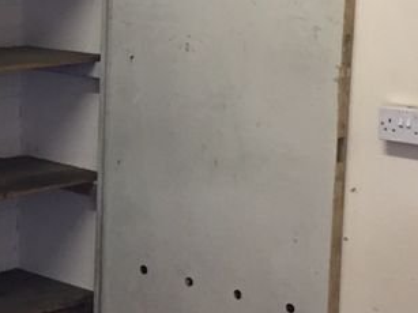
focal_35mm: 105
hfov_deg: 17.9
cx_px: -78
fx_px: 1267
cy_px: 129
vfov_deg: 14.1
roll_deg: +0.4
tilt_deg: -9.1
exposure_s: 1/10
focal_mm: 4.15
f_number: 2.2
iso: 100
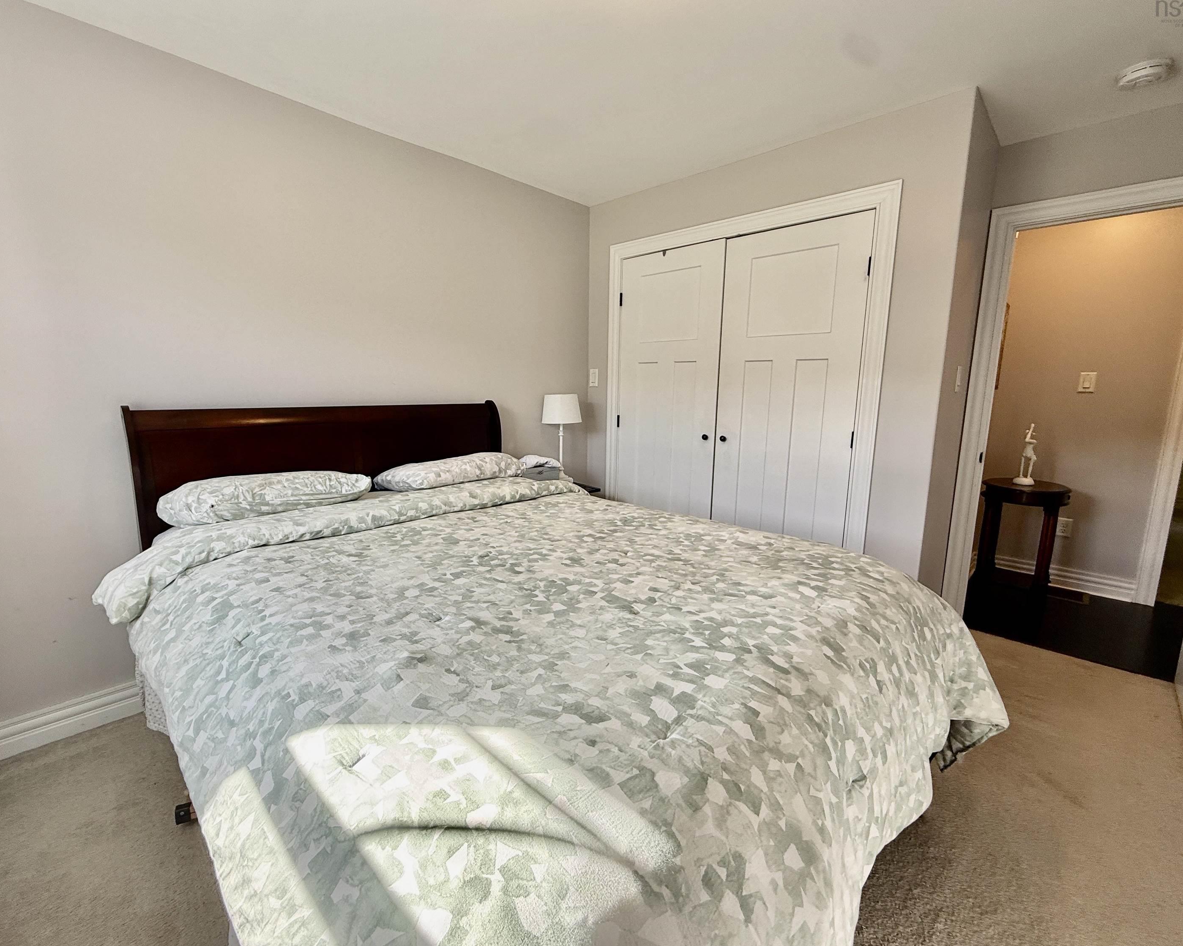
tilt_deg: -9.5
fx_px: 525
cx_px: 579
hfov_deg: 96.8
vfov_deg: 84.0
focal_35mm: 15
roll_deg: -0.7
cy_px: 472
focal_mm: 2.22
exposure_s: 1/104
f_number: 2.2
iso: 40
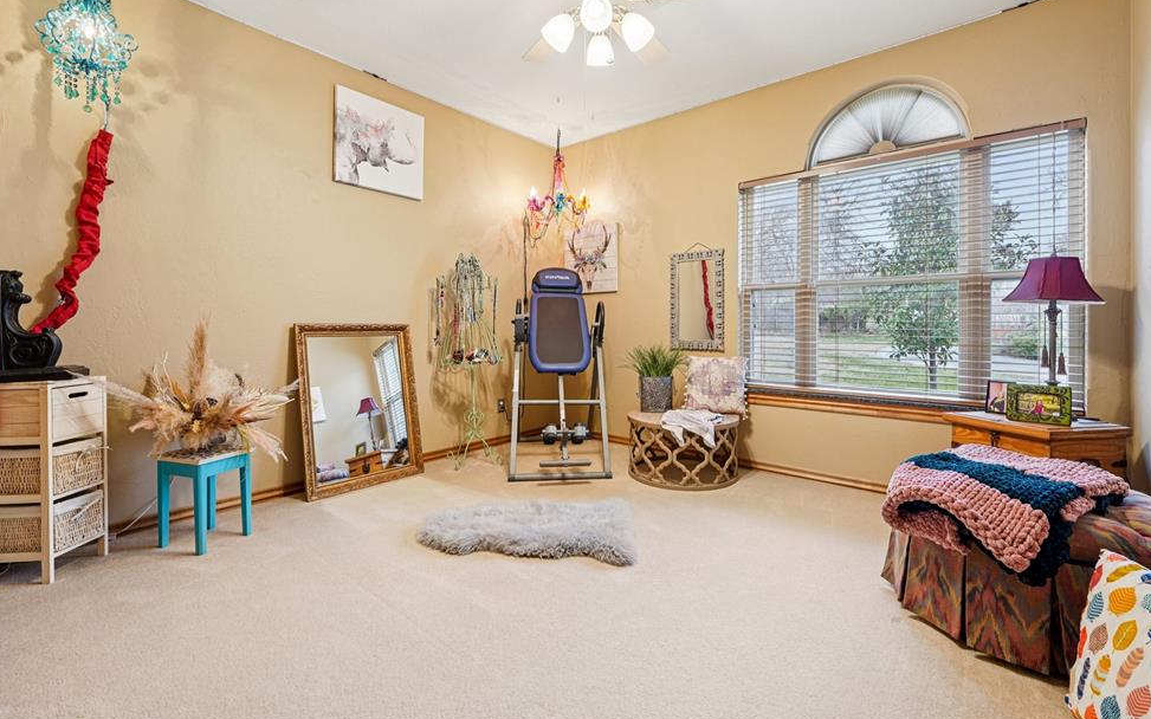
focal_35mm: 15
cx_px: 596
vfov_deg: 74.6
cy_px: 324
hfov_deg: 101.4
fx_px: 471
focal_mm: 14
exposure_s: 1/5
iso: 400
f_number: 8
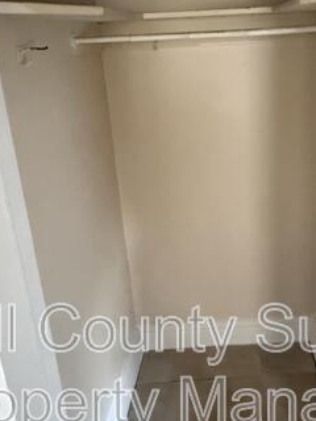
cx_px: 233
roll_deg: +2.1
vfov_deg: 52.0
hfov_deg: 39.7
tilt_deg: -17.7
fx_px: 426
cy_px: 154
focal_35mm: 35
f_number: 2.2
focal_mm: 2.22
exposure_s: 1/50
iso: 1600
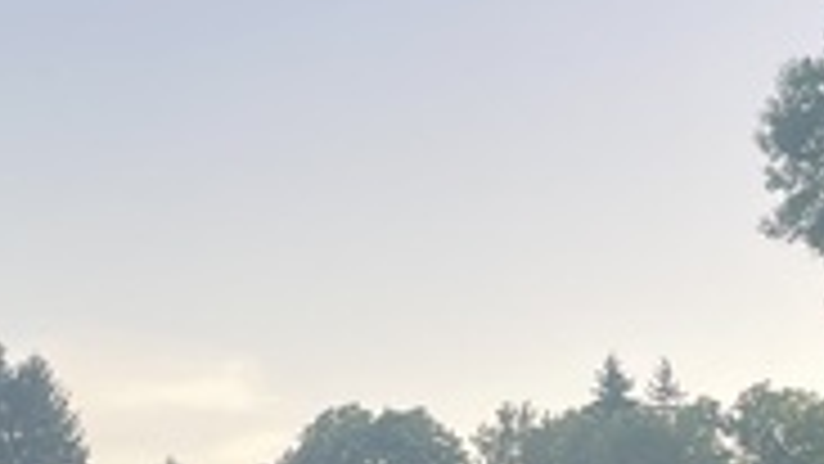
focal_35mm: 96
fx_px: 2098
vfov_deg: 12.2
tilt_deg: +4.0
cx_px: 630
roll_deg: +0.1
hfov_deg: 22.0
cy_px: 646
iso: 32
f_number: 1.6
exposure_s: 1/121
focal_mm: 4.2
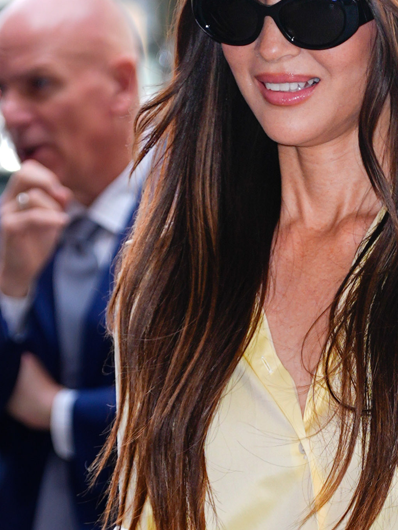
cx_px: 353
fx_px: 4247
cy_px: 880
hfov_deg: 5.4
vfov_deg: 7.0
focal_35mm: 277
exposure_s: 1/1000
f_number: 2
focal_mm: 65
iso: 200
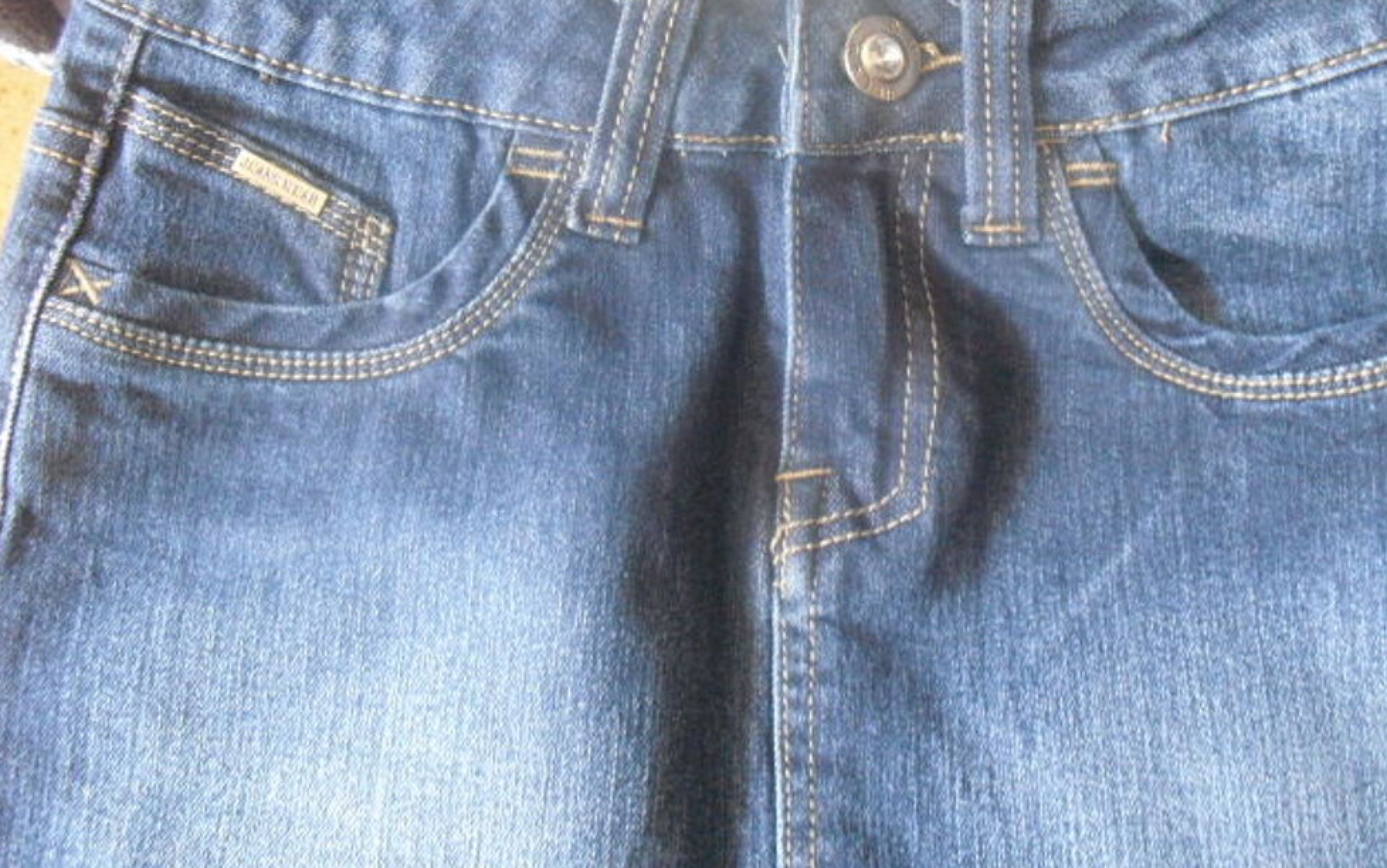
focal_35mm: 39
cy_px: 338
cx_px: 703
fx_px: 1475
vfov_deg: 32.7
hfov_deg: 50.4
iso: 800
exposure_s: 1/20
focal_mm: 6.3
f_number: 3.1
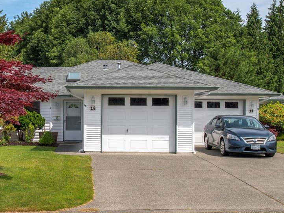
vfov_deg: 29.7
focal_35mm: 49
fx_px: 402
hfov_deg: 38.4
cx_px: 88
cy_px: 99
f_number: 10
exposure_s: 1/400
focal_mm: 24
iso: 250
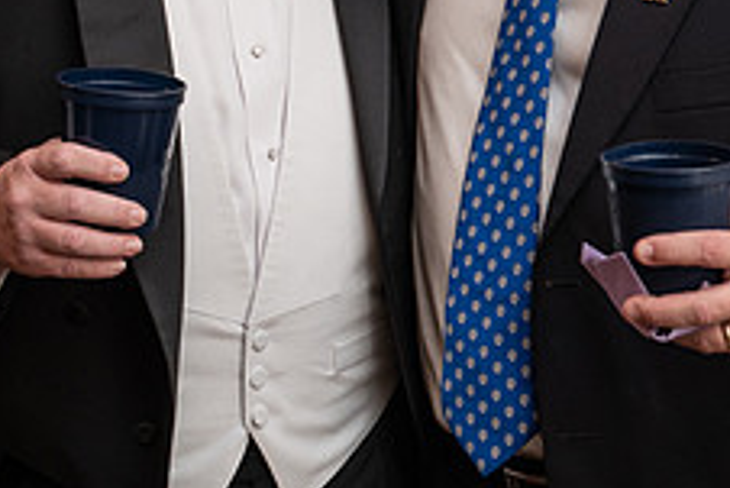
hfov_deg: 20.4
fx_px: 2029
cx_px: 378
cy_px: 11
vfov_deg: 13.5
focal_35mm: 100
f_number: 4.5
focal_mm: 39
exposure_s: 1/40
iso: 800
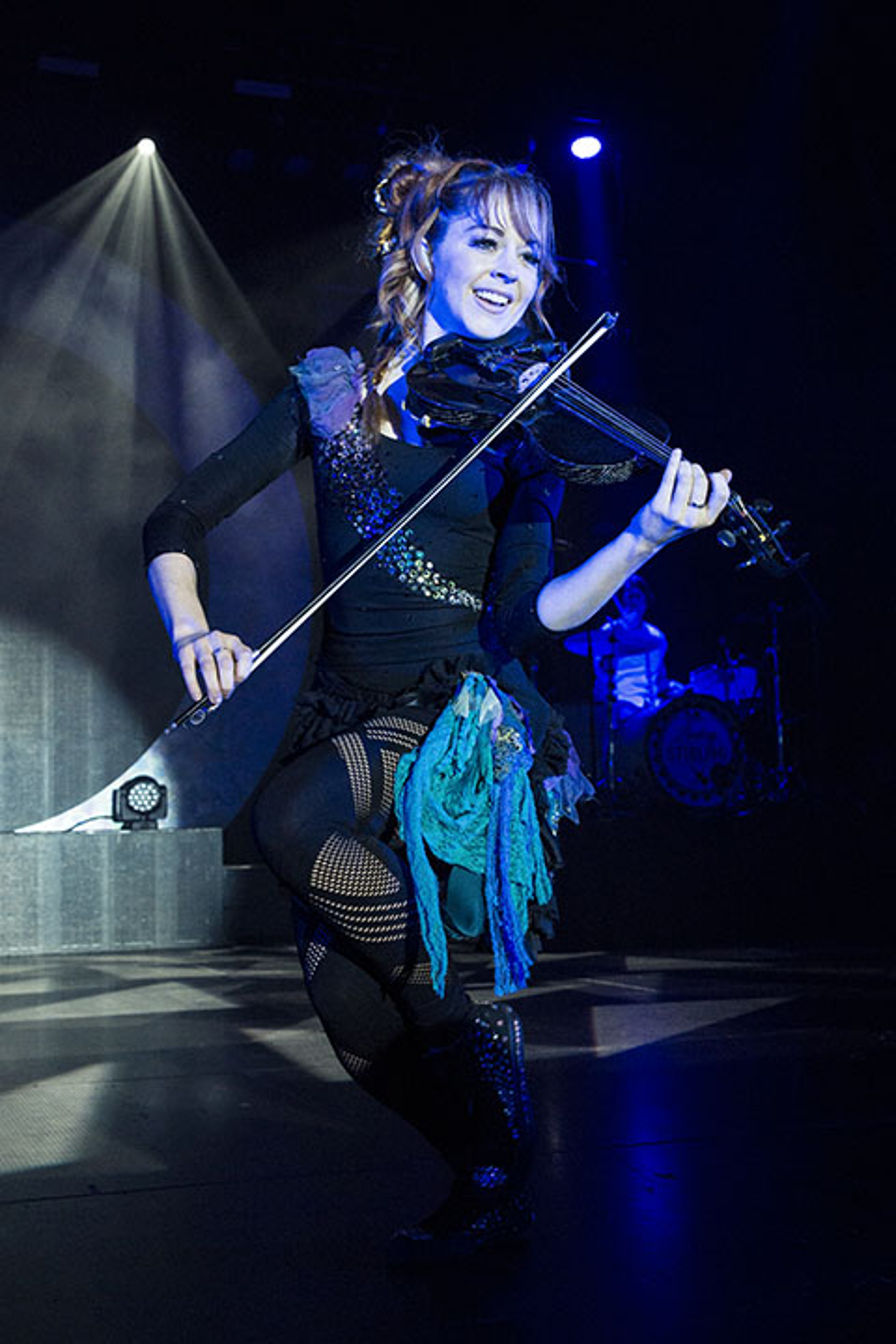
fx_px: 1419
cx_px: 448
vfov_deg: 50.7
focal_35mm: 38
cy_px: 672
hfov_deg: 35.1
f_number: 6.3
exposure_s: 1/500
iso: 3200
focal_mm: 38
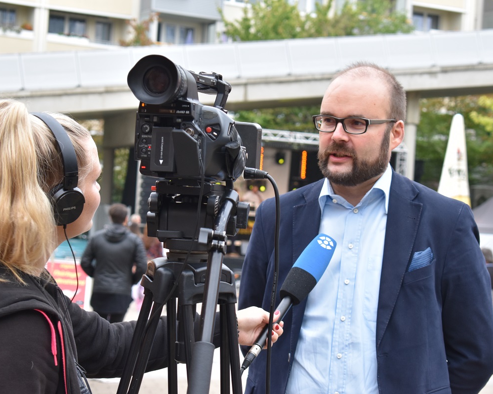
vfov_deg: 16.4
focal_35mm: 94
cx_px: 261
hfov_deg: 20.5
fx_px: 1365
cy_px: 198
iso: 640
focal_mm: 55
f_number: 5.6
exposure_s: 1/60
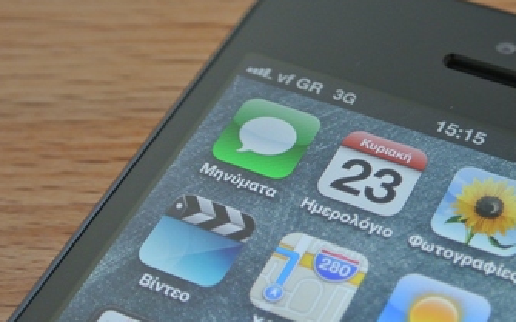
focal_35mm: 78
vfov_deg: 16.7
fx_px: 1096
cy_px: 186
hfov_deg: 26.0
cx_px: 416
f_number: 4.2
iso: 500
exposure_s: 1/125
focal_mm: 15.1
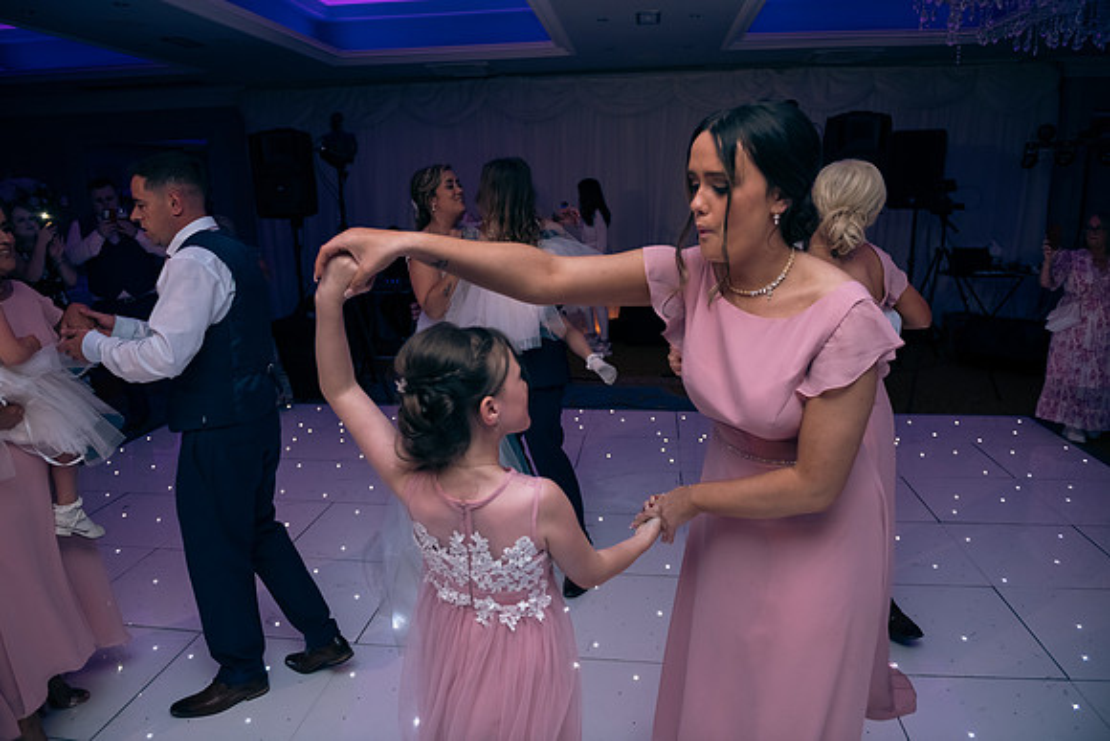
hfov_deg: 73.7
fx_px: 740
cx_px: 555
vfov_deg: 53.2
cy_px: 370
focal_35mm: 24
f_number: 3.5
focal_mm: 24
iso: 800
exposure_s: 1/160
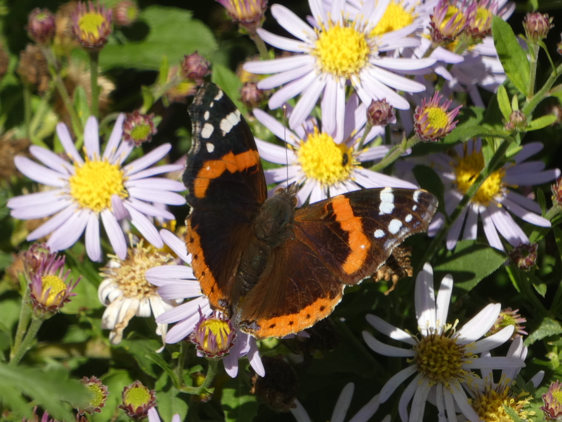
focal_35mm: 661
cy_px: 211
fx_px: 10733
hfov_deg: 3.0
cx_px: 281
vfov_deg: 2.3
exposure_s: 1/160
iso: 80
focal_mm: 118.5
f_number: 5.6
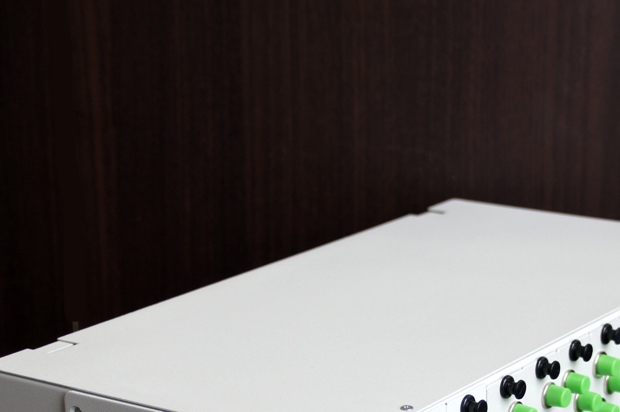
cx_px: 418
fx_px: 1566
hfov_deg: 22.3
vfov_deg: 14.8
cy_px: 408
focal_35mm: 91
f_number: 4
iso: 200
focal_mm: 30
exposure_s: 1/50
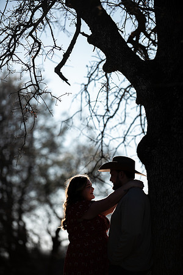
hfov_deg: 12.5
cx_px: 92
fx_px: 839
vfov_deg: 18.6
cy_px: 138
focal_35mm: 110
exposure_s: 1/1000
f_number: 2.8
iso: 50
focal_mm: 110
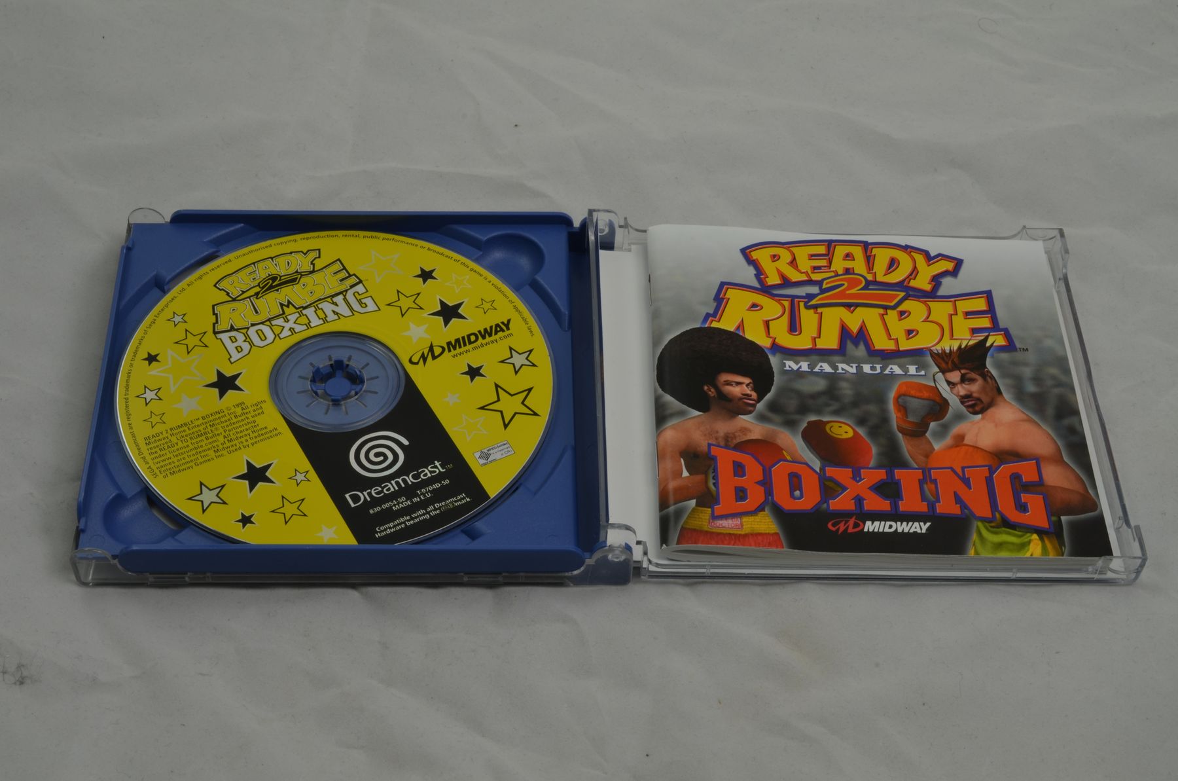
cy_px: 390
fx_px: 1960
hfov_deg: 33.5
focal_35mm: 60
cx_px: 589
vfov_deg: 22.5
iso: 100
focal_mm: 40
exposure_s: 1/3
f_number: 20
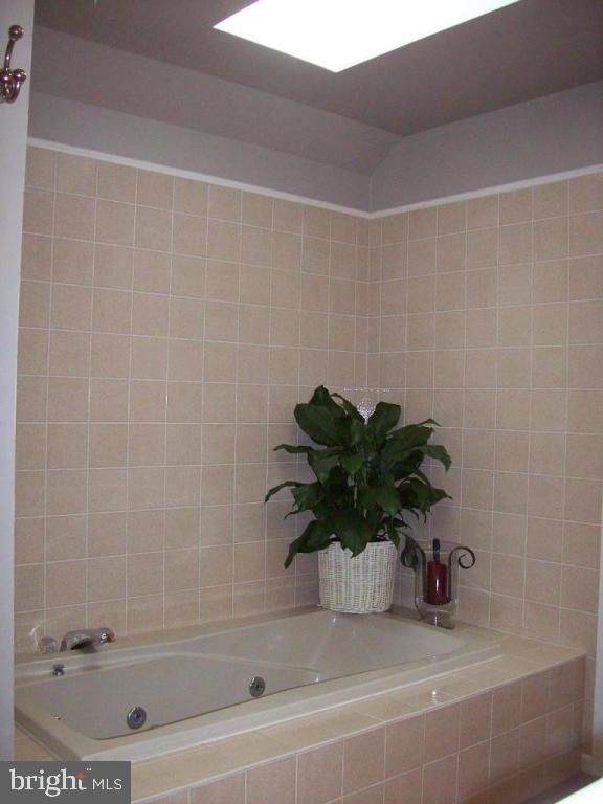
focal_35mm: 36
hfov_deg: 39.7
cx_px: 302
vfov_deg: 51.4
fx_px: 836
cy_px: 402
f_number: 2.7
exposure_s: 1/64
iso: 140
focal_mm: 6
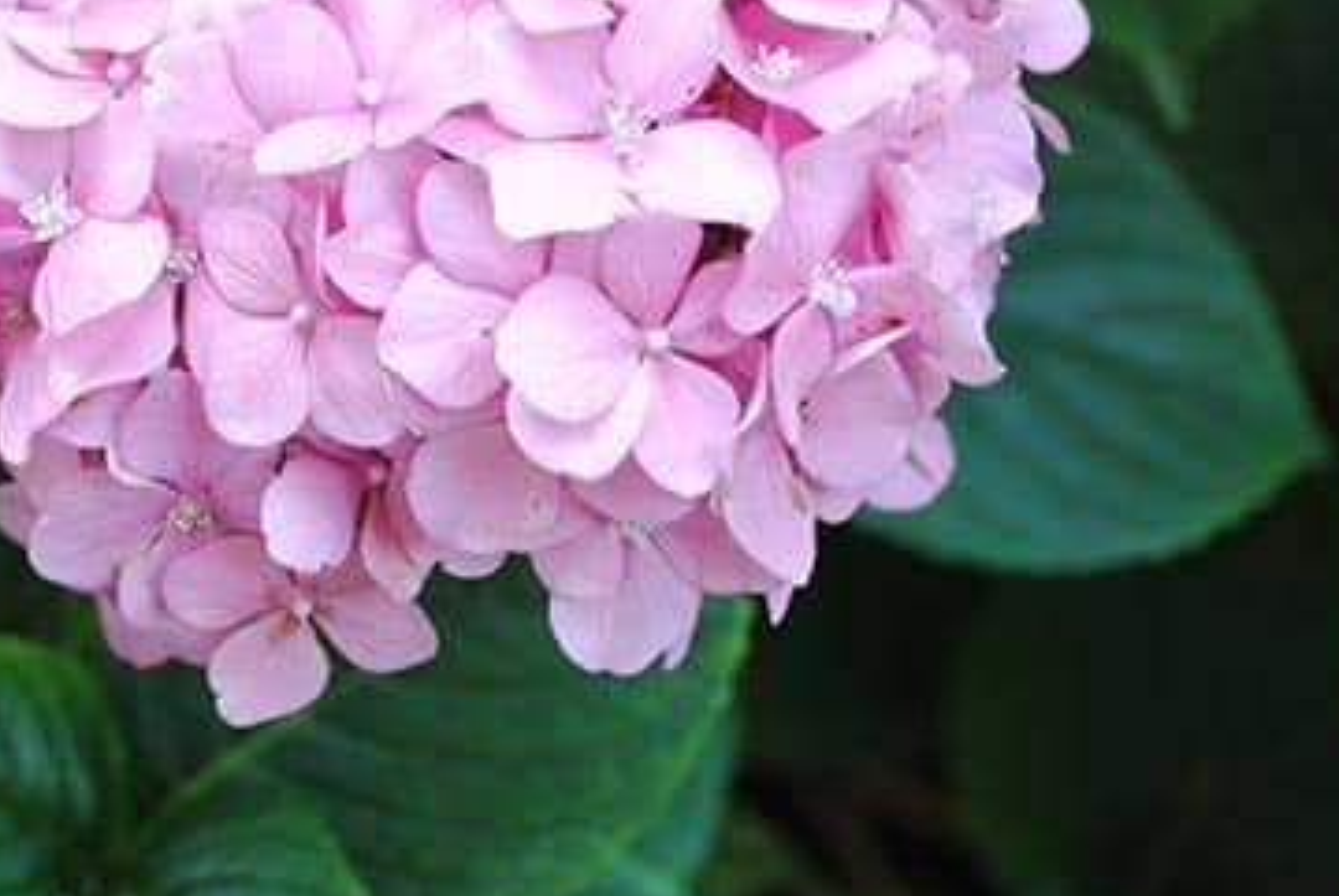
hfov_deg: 21.2
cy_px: 139
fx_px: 3534
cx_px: 275
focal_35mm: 95
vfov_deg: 14.3
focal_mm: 35
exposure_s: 1/6
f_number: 5.3
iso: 100
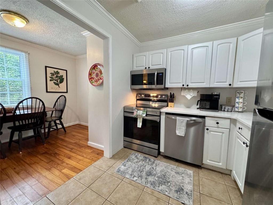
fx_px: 110
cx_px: 136
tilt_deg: -5.7
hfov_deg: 102.1
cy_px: 102
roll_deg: -1.0
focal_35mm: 14
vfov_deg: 85.7
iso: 320
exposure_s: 1/60
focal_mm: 2.22
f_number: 2.2
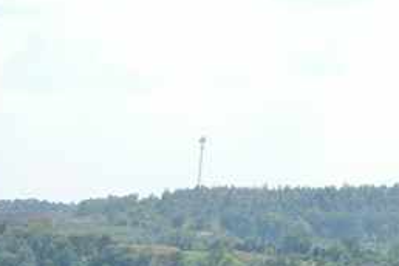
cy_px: 575
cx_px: -393
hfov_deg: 12.9
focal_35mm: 139
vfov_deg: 9.1
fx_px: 1540
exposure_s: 1/400
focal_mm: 10.26
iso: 100
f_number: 5.6
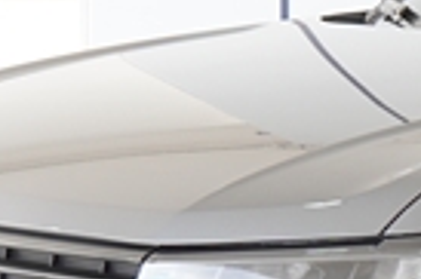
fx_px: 4062
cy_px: 284
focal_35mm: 348
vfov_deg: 3.9
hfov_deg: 5.7
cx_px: 1042
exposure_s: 1/80
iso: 100
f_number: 4.5
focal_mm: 31
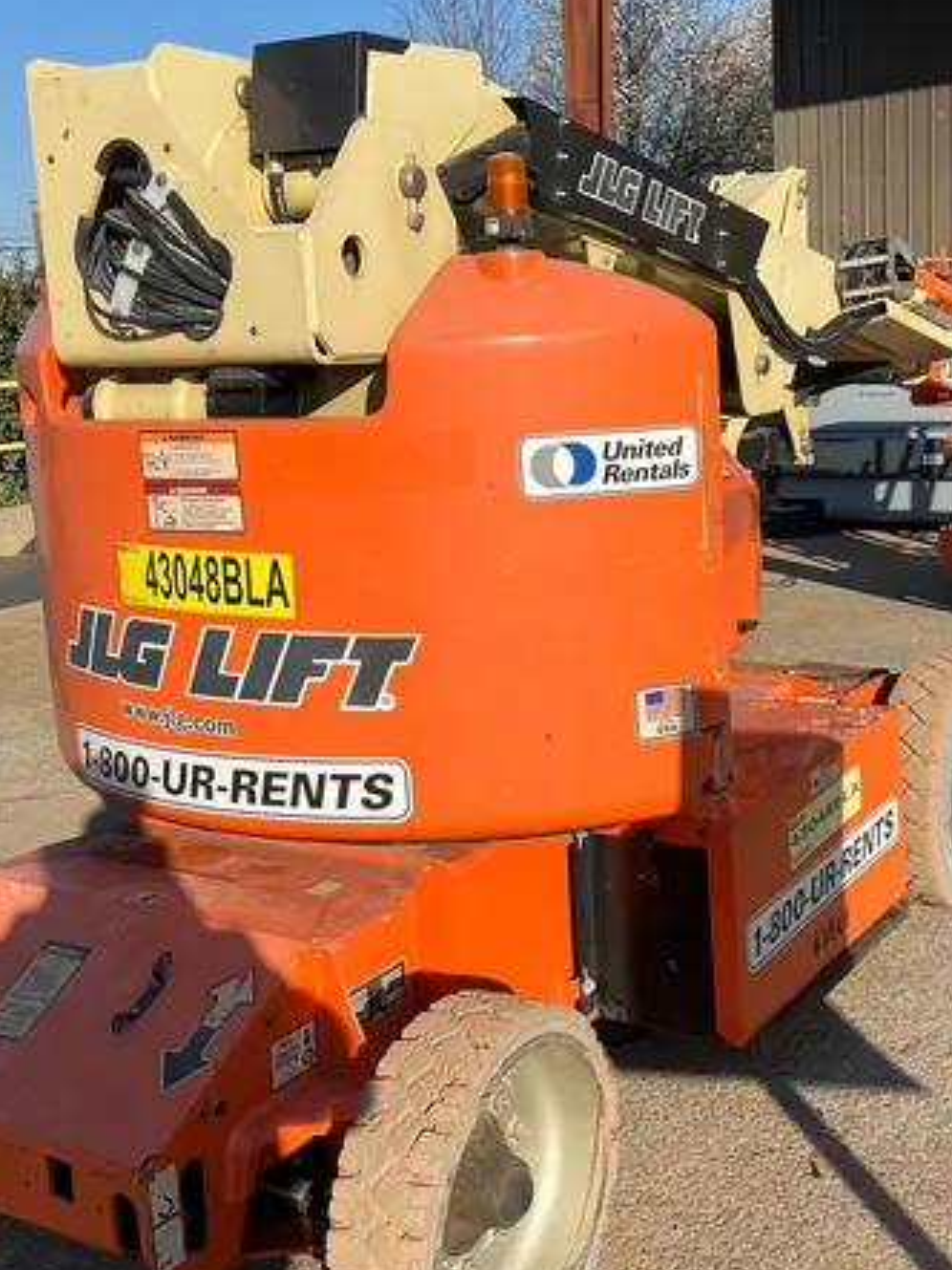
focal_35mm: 43
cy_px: 661
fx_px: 1578
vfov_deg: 43.9
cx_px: 596
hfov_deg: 33.4
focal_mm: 5.1
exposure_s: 1/4016
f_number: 1.6
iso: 50
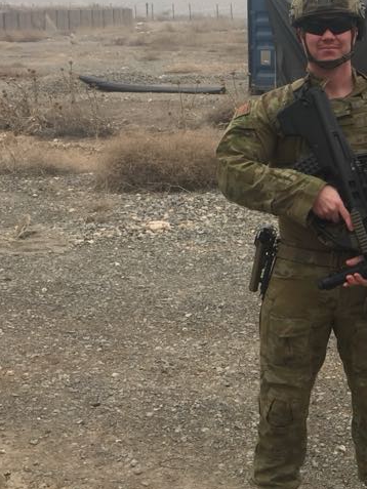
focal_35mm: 73
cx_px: 344
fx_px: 1031
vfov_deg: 26.6
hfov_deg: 19.7
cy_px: 182
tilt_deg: -8.9
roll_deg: +0.0
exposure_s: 1/341
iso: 32
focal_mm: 4.15
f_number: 2.2
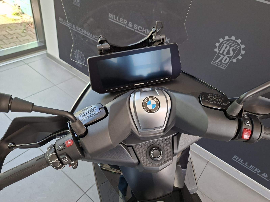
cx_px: 135
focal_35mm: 23
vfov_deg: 58.9
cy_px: 101
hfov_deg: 73.9
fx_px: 179
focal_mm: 5.54
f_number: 1.8
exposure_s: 1/120
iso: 200
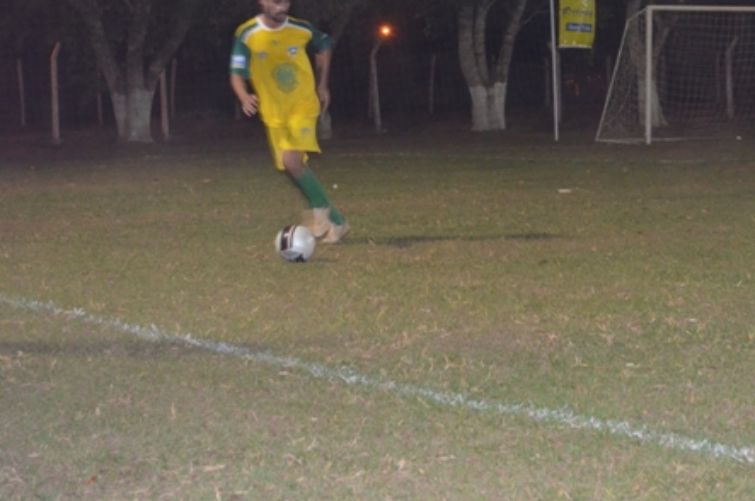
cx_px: 479
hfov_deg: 19.6
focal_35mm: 104
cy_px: 145
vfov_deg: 13.1
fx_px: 2178
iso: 3200
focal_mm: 48
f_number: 5.3
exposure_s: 1/60
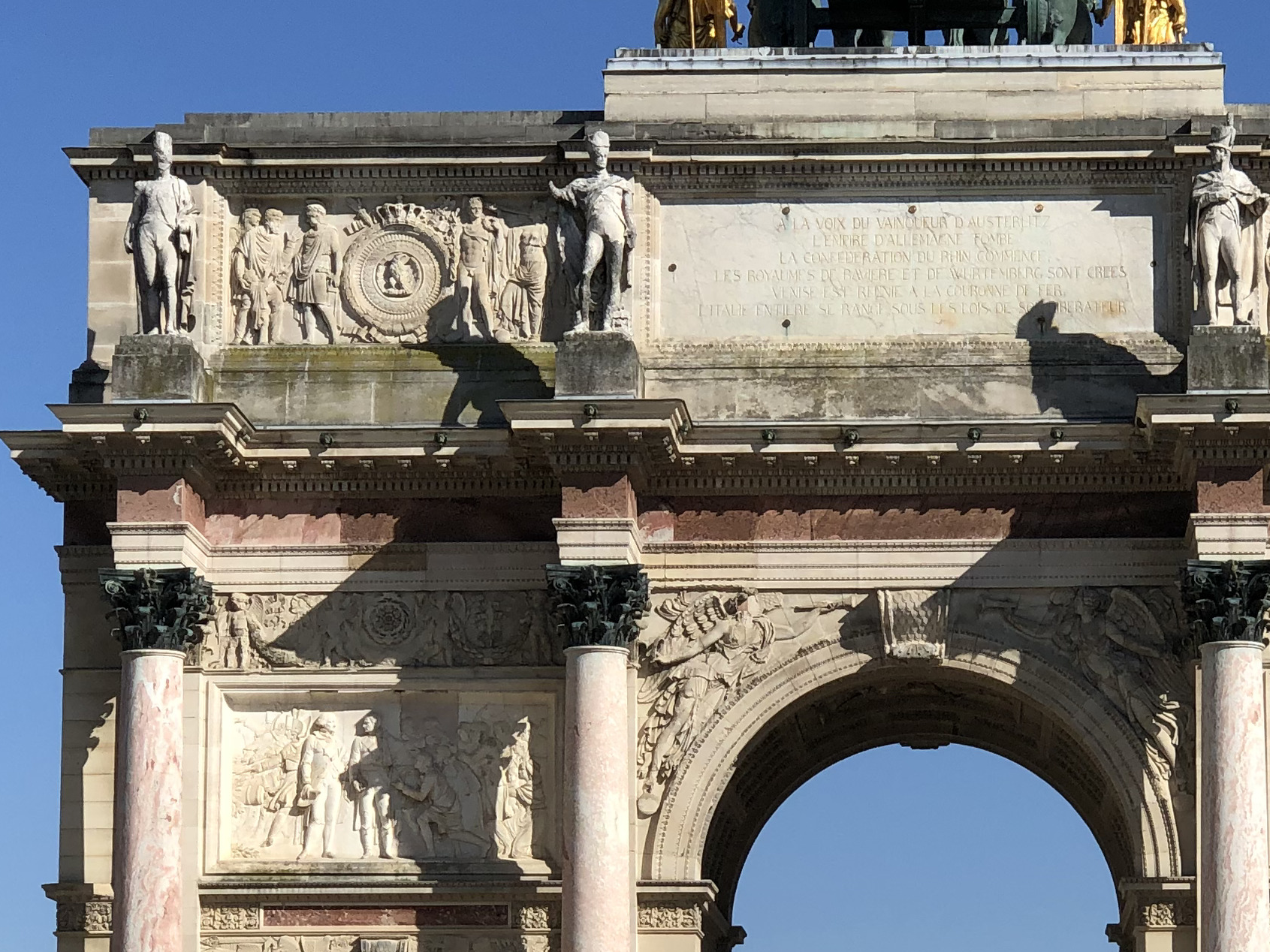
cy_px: 730
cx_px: 914
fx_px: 4512
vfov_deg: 12.0
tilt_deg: +7.4
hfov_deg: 16.0
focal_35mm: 123
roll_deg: +0.9
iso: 16
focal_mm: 6
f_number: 2.4
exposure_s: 1/1567
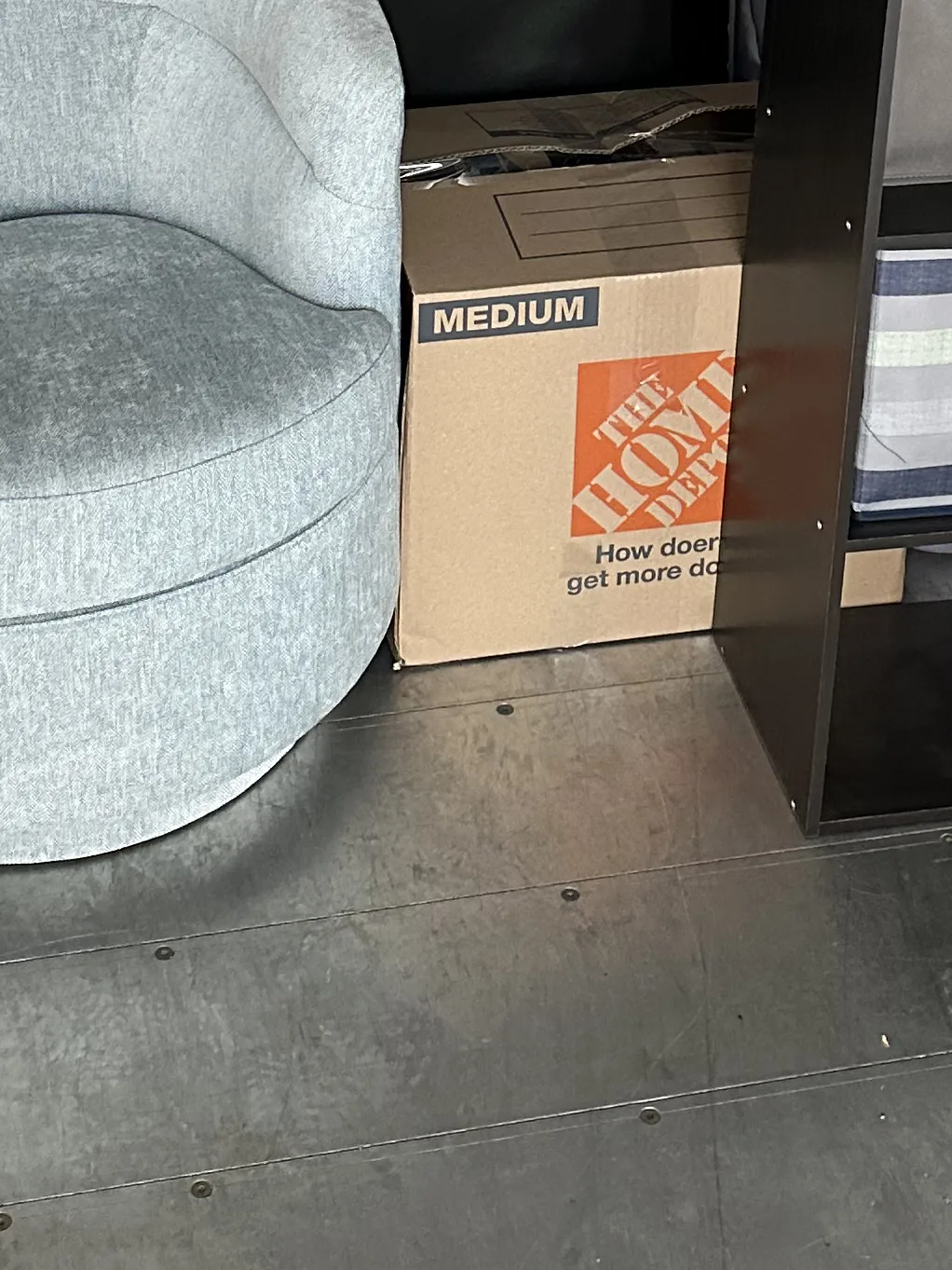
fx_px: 2604
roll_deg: -1.3
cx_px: 499
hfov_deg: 20.7
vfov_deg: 25.2
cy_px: -168
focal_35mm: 71
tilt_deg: -25.3
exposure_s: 1/60
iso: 500
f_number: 1.78
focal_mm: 6.86
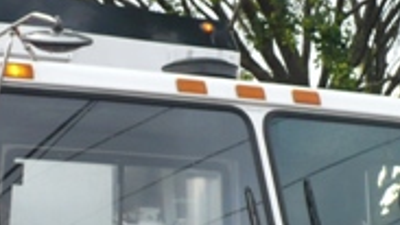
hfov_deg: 15.2
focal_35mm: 141
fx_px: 1496
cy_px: 308
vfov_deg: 8.5
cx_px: 151
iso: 100
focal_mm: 6.1
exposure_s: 1/80
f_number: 2.8
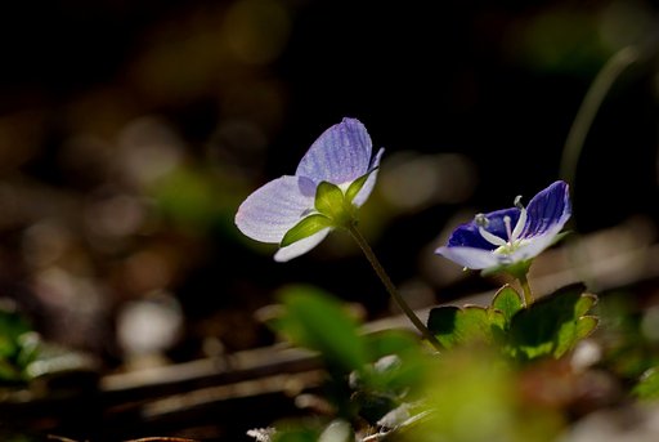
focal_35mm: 270
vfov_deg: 5.1
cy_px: 221
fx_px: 4950
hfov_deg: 7.6
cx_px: 330
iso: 100
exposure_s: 1/320
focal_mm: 180
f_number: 8
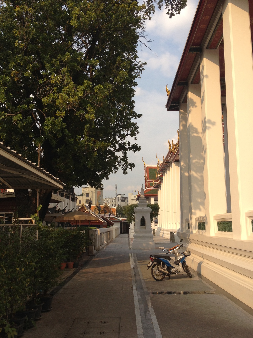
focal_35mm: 35
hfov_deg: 40.7
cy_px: 169
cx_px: 126
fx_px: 341
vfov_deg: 52.6
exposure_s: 1/1022
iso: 64
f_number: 2.4
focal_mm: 4.28
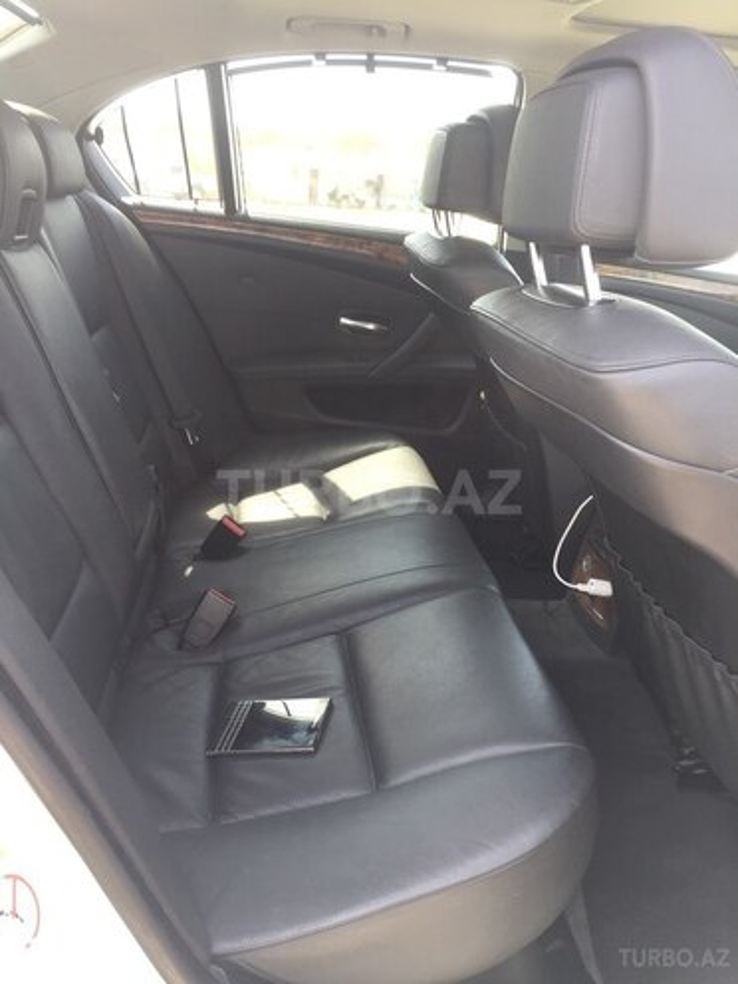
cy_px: 492
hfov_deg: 48.2
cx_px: 369
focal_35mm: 29
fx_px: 824
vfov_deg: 61.7
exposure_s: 1/50
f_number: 2.2
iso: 32
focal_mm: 4.15
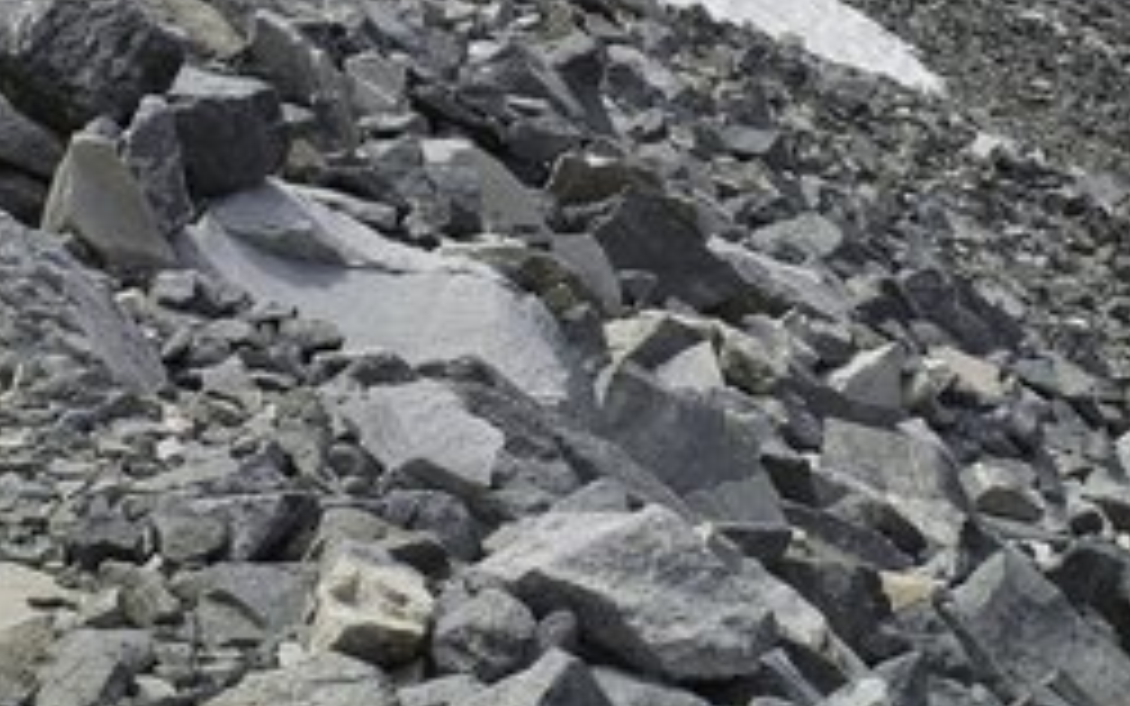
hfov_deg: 22.8
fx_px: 2803
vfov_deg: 14.1
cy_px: -47
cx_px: 554
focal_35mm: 91
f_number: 7.1
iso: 100
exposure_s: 1/125
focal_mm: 16.6
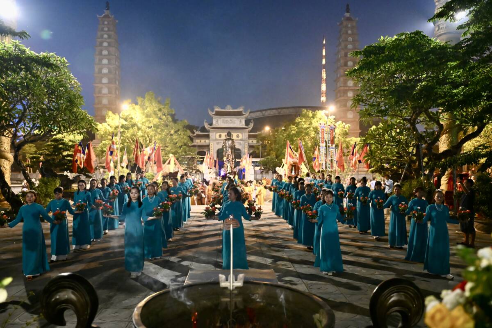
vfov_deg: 44.3
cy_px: 164
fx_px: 403
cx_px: 246
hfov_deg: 62.8
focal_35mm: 30
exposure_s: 1/60
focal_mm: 29.5
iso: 10000
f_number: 2.8
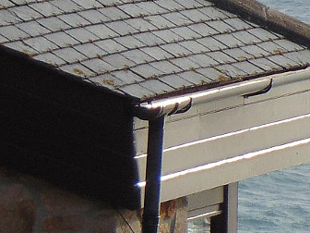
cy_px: 111
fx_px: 4612
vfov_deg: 2.9
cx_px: 674
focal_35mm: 515
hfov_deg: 3.8
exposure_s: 1/1000
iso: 80
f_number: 3.9
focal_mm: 19.4
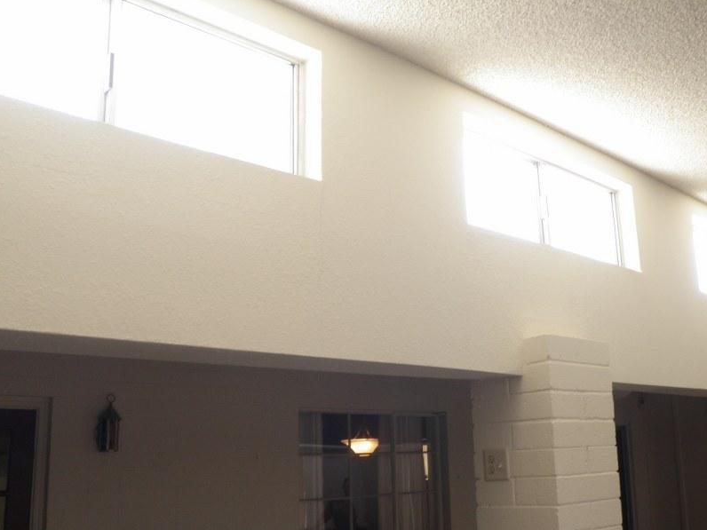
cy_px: 338
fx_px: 735
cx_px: 452
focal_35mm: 36
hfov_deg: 50.7
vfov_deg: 39.3
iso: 64
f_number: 3.5
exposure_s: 1/30
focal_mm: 5
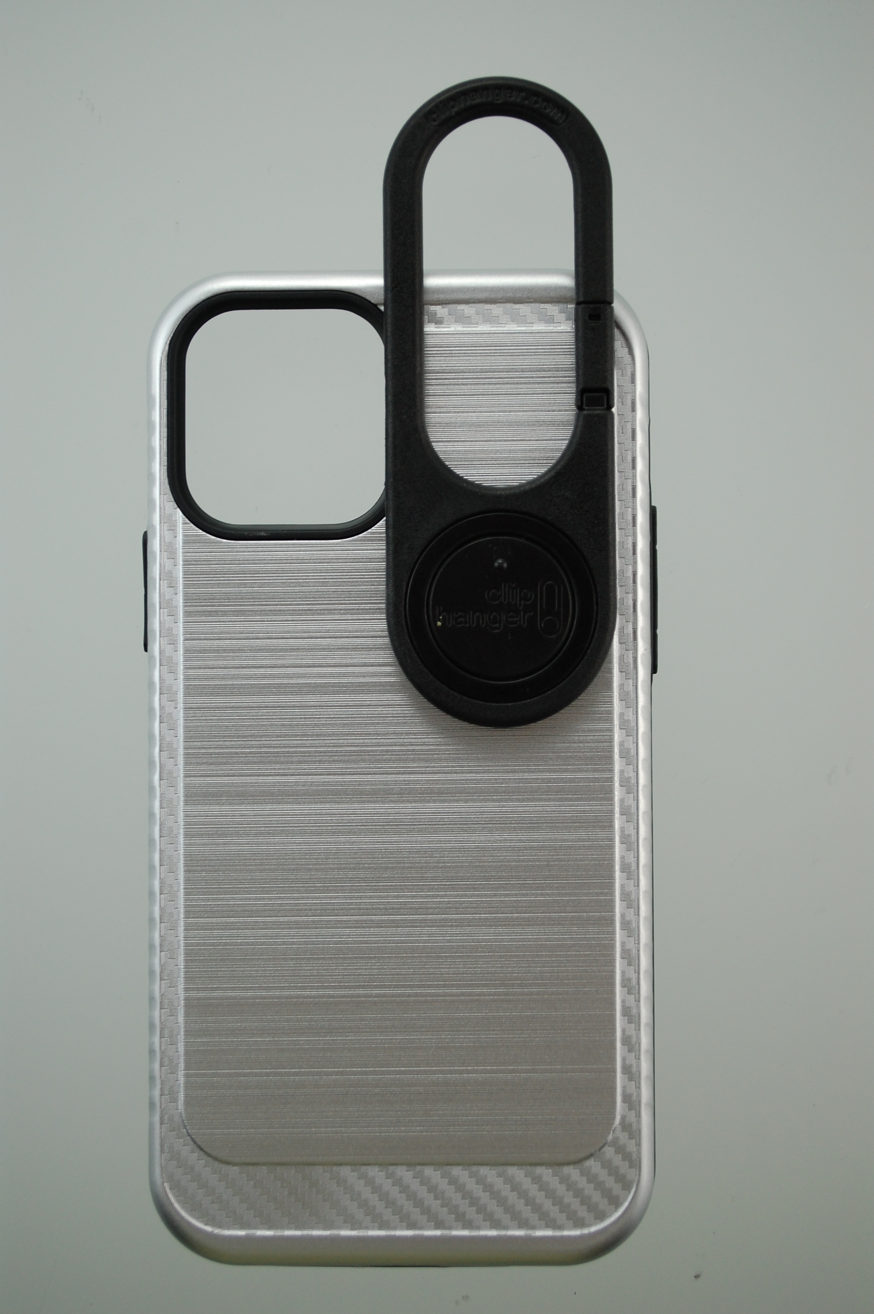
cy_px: 657
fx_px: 1915
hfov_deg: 25.7
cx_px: 437
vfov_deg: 37.9
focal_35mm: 52
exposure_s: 1/80
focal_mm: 35
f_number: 5.3
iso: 400
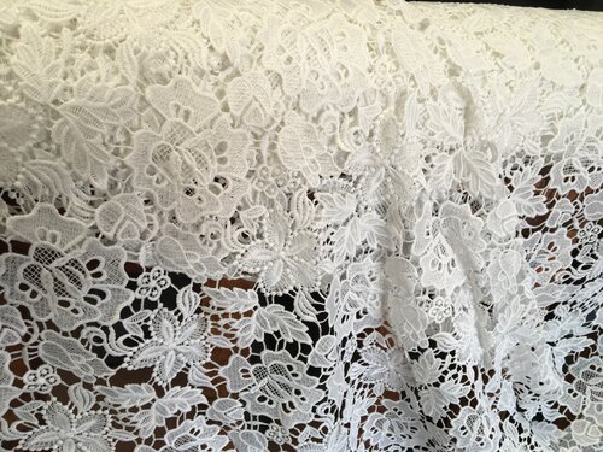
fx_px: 505
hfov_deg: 61.7
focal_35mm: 29
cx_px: 302
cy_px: 226
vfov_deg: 48.2
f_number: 2.2
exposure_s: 1/60
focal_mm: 4.15
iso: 32
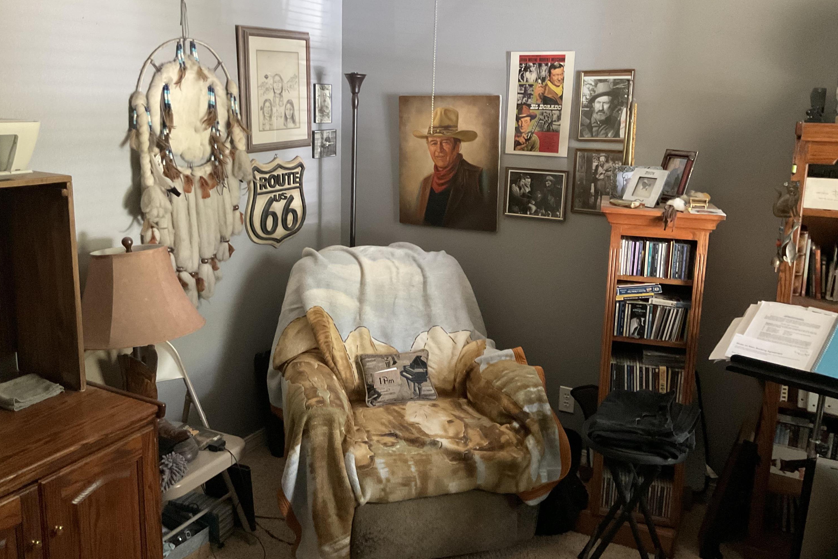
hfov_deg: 60.3
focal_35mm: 31
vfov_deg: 42.3
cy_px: 245
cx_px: 411
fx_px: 722
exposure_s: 1/30
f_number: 1.8
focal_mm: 3
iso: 400
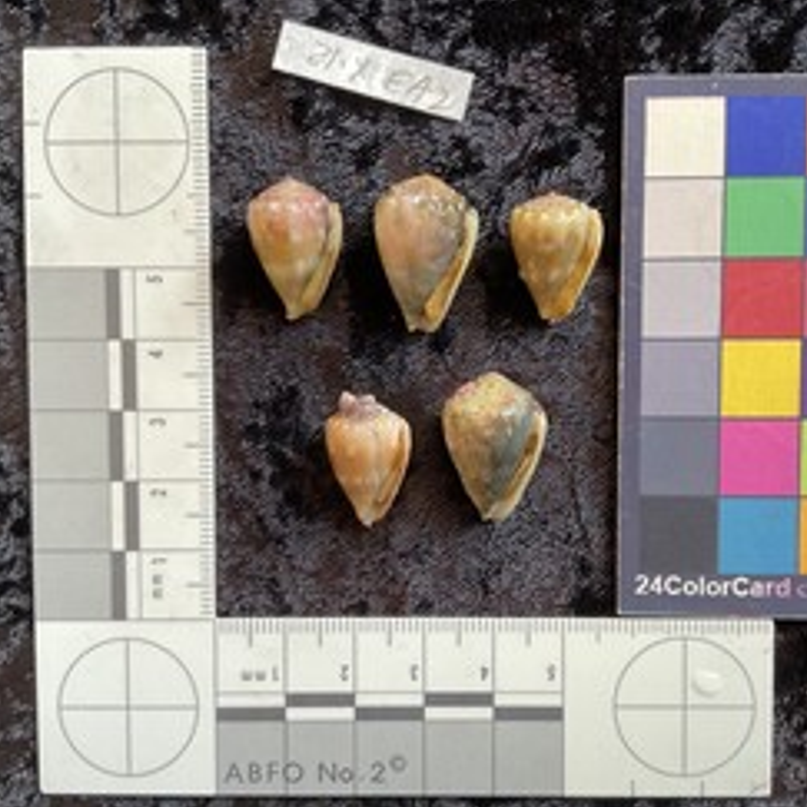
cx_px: 458
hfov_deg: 44.8
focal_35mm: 37
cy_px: 427
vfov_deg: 44.9
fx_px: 976
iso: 80
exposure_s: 1/50
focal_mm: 3
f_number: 1.8
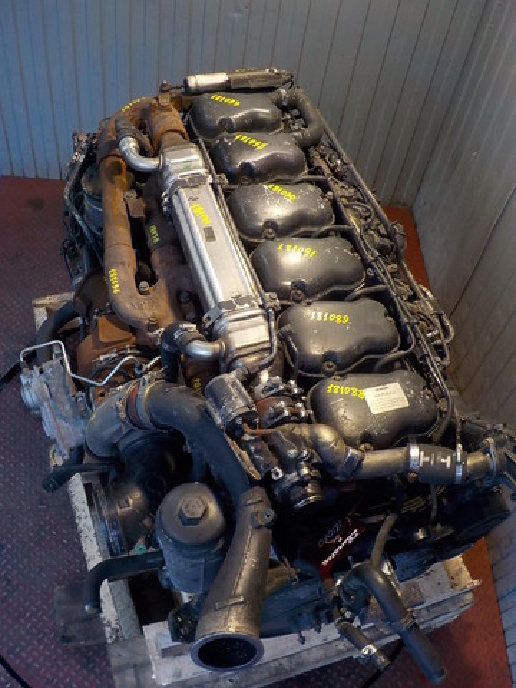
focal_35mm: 30
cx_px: 258
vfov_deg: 60.0
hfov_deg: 46.8
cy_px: 344
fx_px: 596
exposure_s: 1/30
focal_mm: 4.1
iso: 160
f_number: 3.3
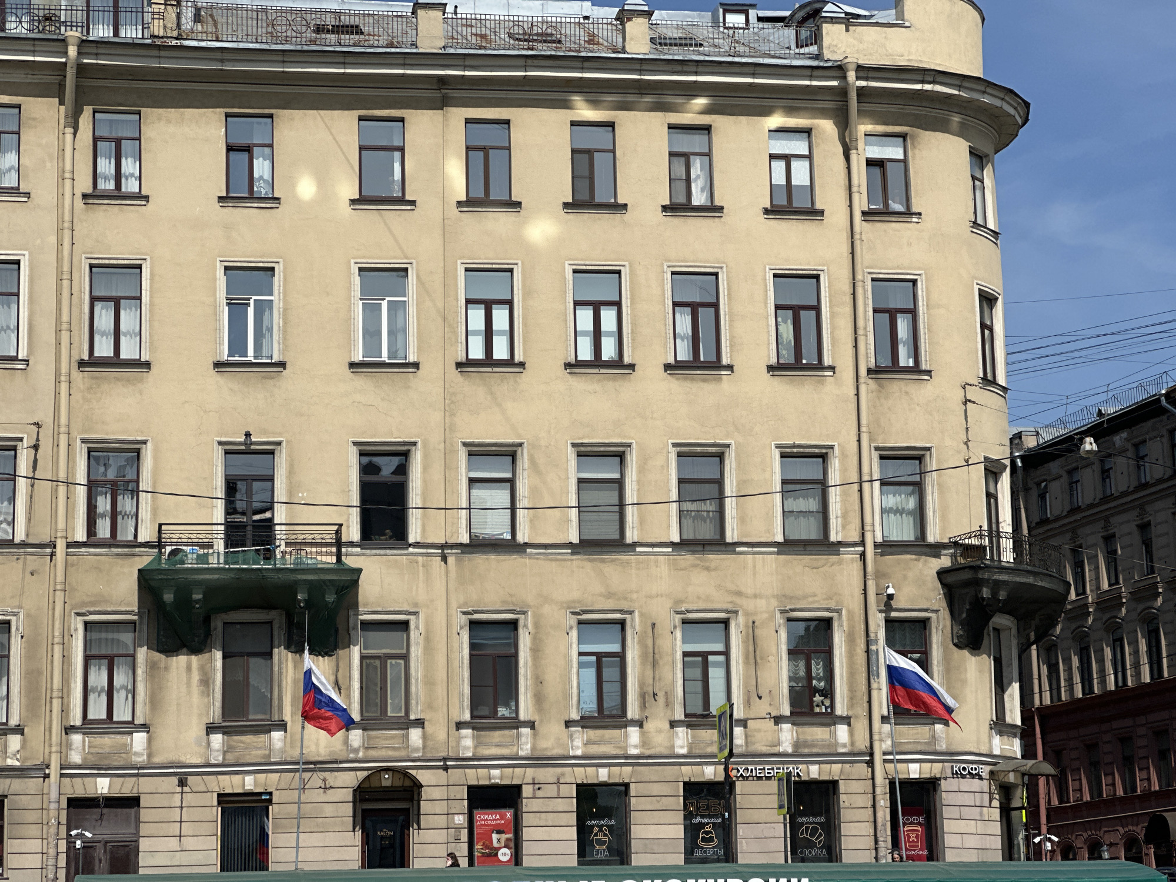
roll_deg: +1.1
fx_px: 2616
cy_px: 441
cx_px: 588
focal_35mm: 77
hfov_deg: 25.3
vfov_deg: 19.1
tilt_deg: +10.3
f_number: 2.8
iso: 32
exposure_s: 1/1754
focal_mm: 9
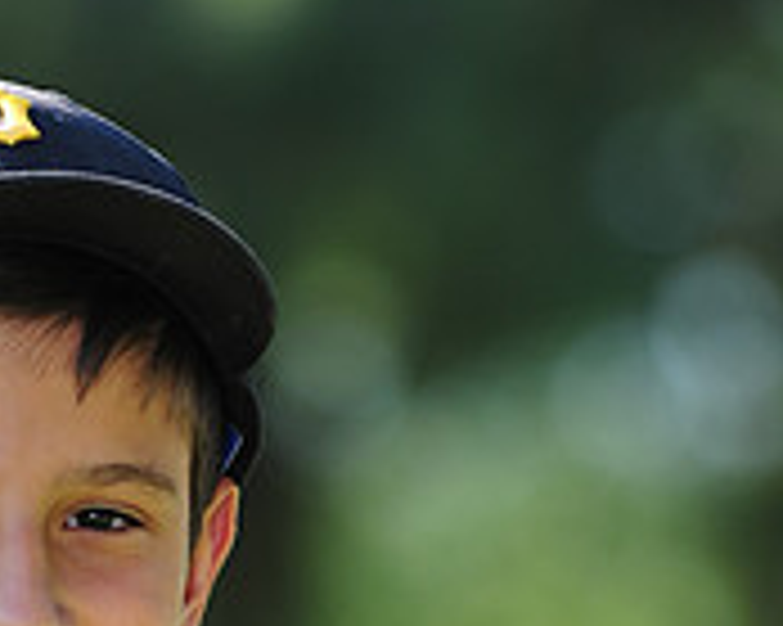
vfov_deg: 2.5
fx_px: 14475
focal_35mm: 625
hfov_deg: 3.1
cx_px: 36
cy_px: 865
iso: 200
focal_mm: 200
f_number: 5
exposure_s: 1/320
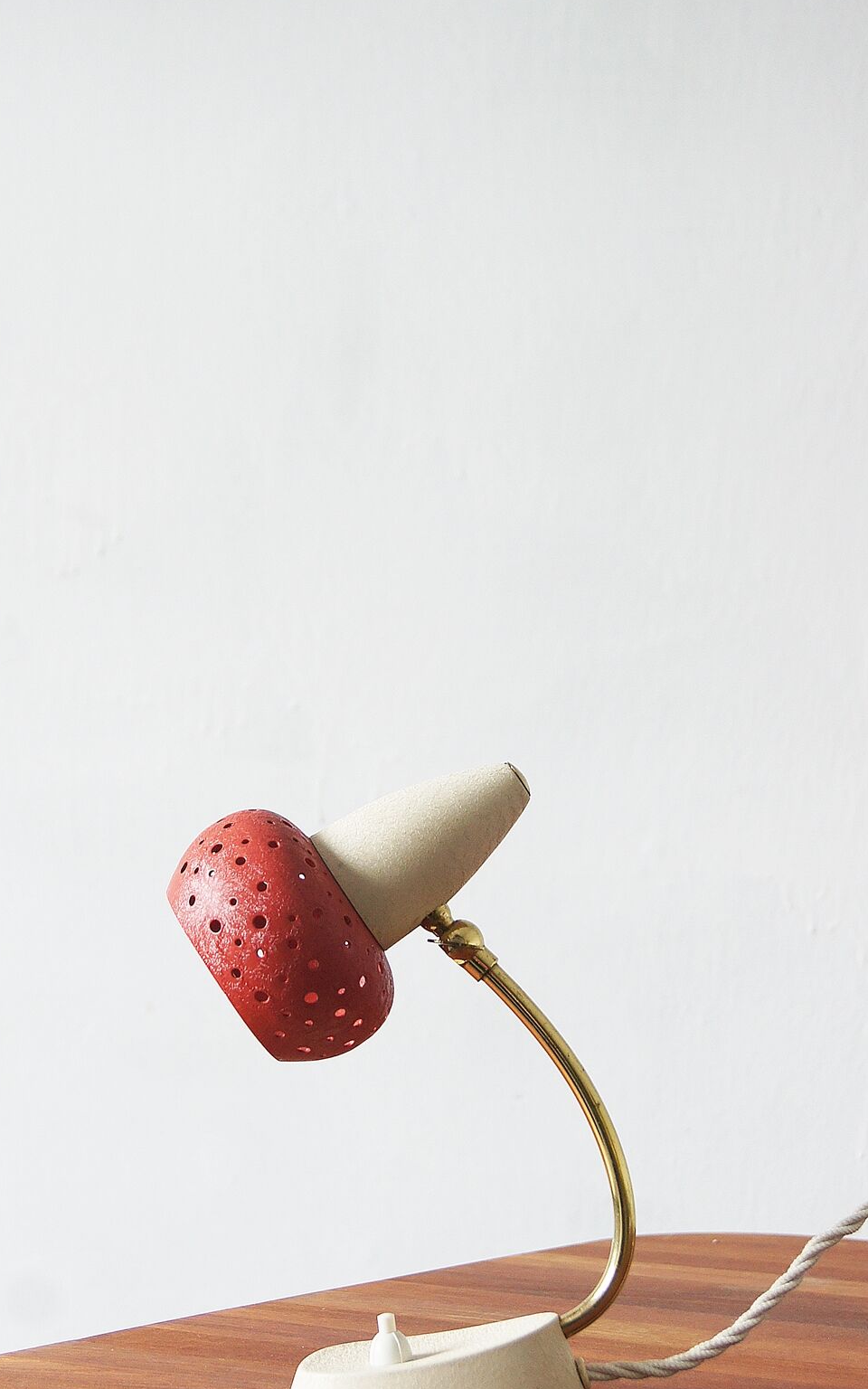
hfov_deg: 18.6
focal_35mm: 70
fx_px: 2637
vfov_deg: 29.5
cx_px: 271
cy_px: 777
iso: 400
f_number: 5.6
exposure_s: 1/30
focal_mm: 35
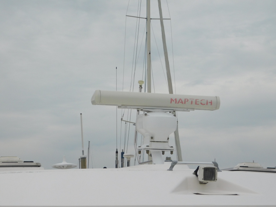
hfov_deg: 24.4
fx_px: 638
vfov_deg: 18.4
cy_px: 104
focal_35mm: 80
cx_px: 138
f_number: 4.4
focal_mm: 14.2
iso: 125
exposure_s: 1/500
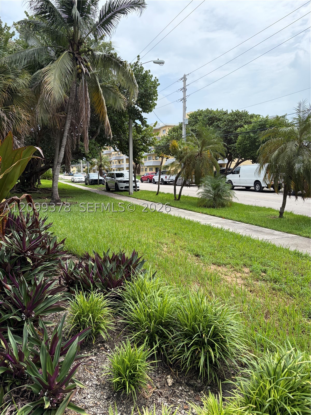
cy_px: 208
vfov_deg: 67.3
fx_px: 311
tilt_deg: -6.0
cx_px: 156
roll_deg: -1.5
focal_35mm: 26
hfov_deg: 53.1
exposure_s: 1/3623
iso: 64
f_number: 1.6
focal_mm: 5.96
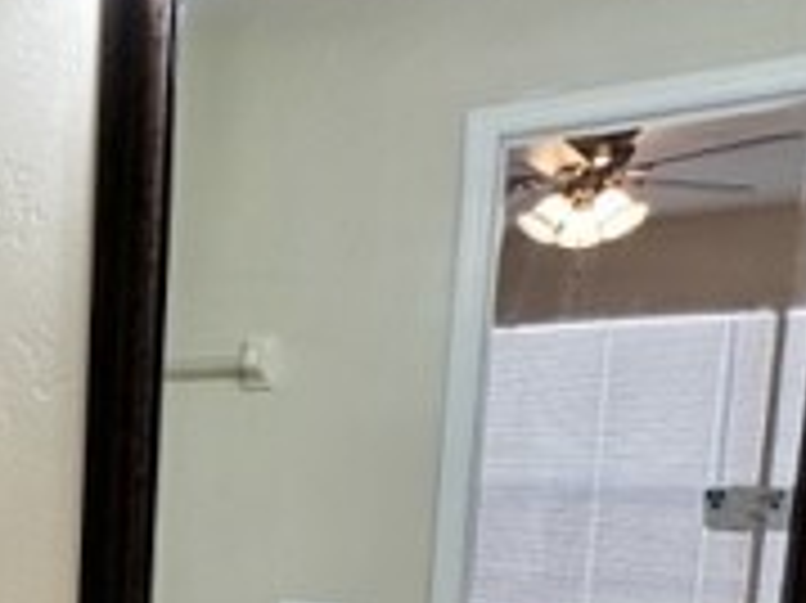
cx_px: -234
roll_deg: -0.6
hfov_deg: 30.4
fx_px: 1163
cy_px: 652
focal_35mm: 50
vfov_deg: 26.9
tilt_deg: -6.3
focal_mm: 2.22
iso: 250
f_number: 2.2
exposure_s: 1/120
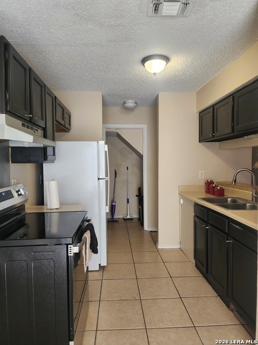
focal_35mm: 23
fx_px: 229
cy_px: 172
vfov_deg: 73.9
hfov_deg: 58.9
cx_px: 129
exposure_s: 1/120
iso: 320
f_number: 1.8
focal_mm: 6.4
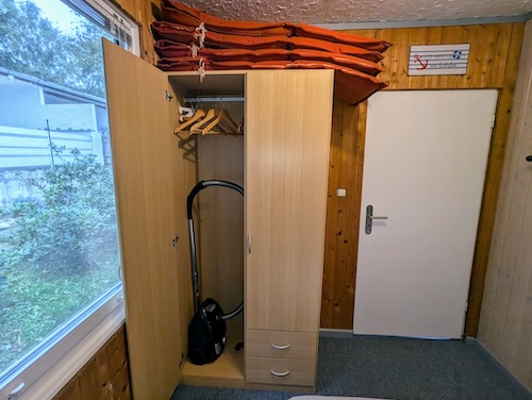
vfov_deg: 78.2
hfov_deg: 94.4
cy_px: 200
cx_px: 266
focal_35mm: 16
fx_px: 246
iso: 86
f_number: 2.2
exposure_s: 1/99.5
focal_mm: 2.35
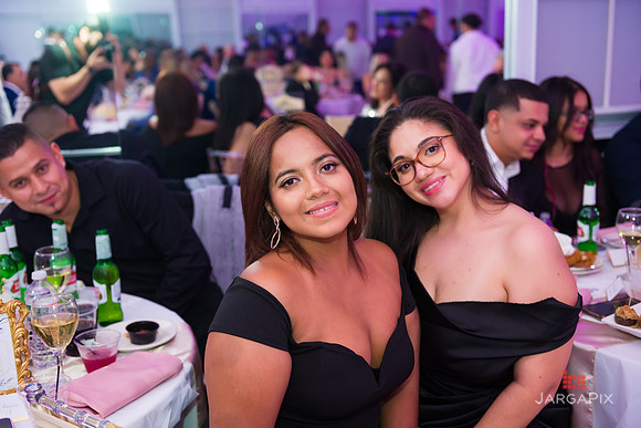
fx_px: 784
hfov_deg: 44.5
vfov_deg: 30.5
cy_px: 214
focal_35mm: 44
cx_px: 320
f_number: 3.2
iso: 800
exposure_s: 1/125
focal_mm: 44
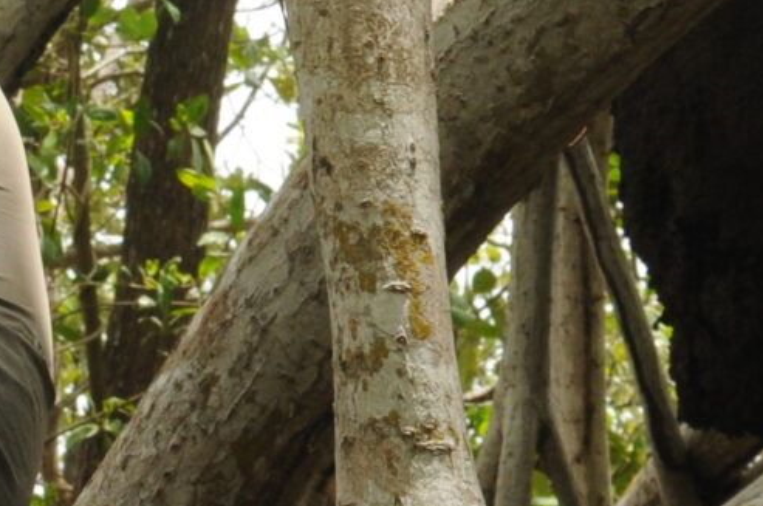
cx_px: -701
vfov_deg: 5.0
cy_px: -124
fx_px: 5768
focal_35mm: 273
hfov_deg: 7.3
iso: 400
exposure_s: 1/125
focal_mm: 35
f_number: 11
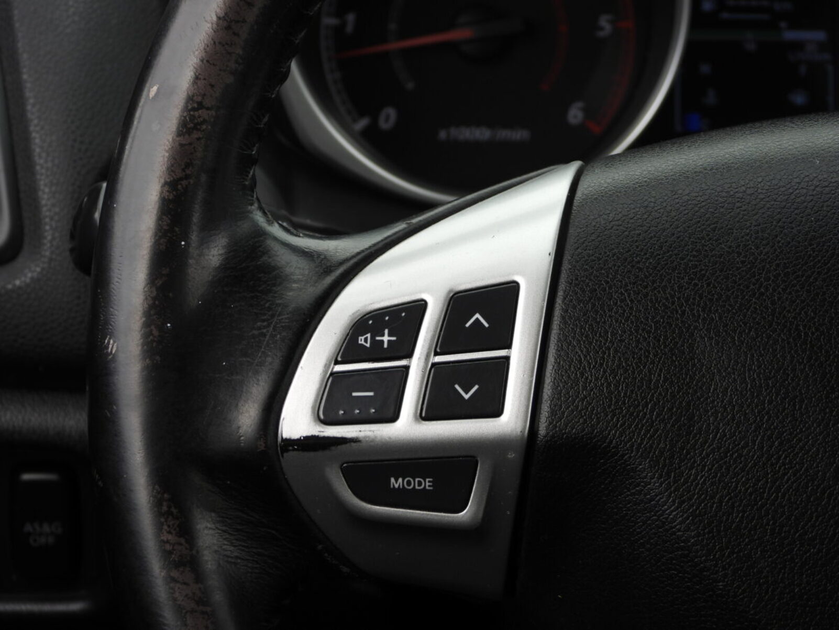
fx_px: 2788
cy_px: 315
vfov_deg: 12.9
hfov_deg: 17.1
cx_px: 420
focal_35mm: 115
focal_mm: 20.7
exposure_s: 1/200
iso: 100
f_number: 4
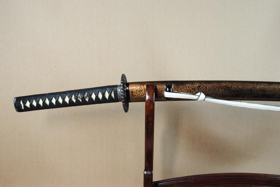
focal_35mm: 30
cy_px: 94
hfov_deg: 61.9
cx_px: 140
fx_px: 234
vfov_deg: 43.7
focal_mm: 20
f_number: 11
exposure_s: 1/2
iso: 200
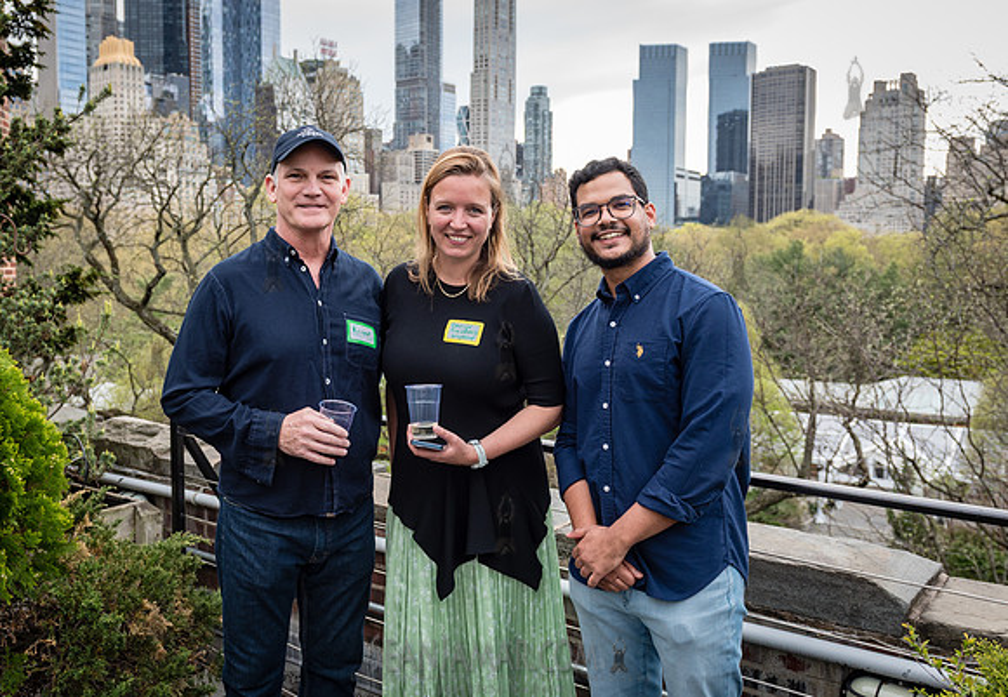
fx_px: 947
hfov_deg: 55.9
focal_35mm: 33
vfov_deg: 40.4
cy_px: 338
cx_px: 440
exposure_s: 1/320
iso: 250
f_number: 4
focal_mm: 24
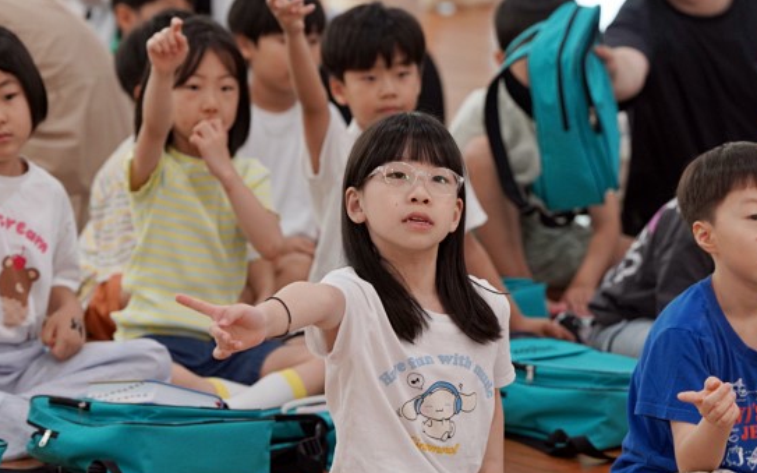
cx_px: 402
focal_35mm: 228
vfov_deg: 5.8
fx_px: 4702
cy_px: 148
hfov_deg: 9.2
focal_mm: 135
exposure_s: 1/160
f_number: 4
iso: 1250
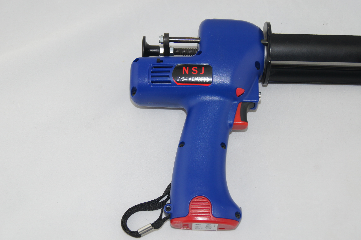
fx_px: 601
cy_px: 120
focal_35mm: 60
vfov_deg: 22.6
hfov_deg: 33.4
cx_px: 180
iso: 200
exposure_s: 1/160
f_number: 7.1
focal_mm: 40
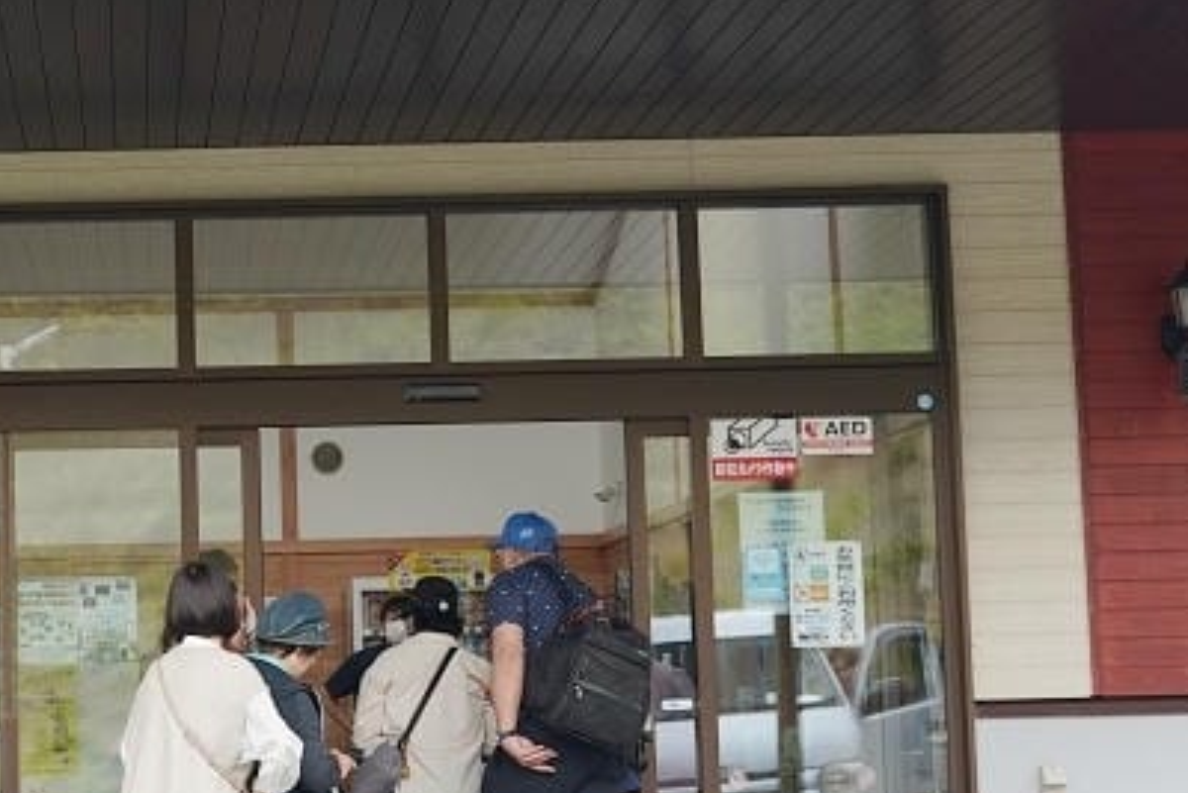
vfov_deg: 14.7
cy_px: 315
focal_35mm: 93
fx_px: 3070
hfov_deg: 21.5
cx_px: 140
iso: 400
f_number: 4
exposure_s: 1/160
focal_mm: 31
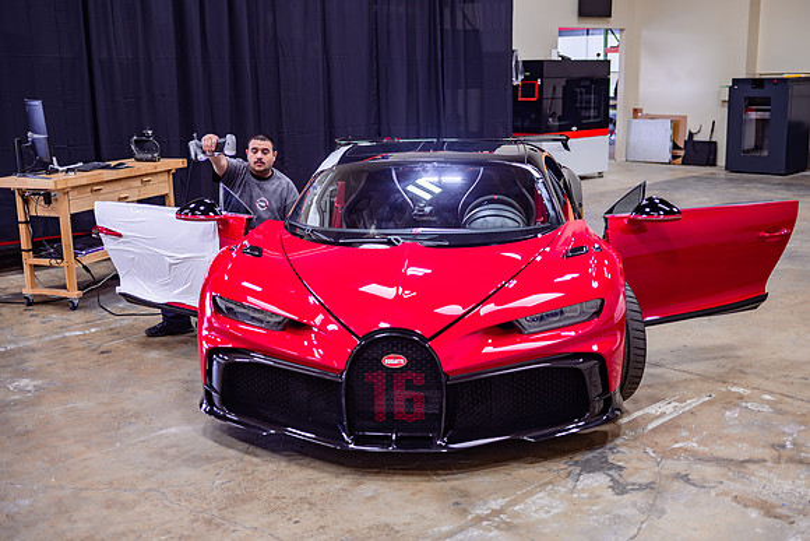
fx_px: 900
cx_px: 405
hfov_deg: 48.4
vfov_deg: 33.4
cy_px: 270
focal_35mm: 40
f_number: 2
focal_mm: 40
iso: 100
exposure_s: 1/60
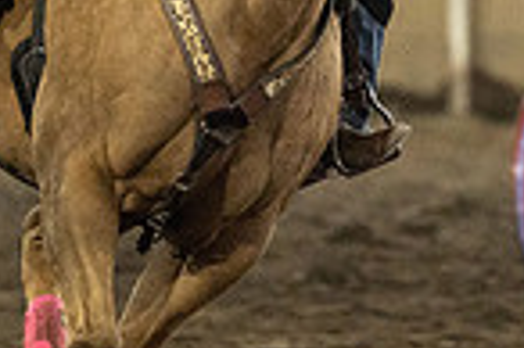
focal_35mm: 875
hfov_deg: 2.4
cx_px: 432
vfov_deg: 1.6
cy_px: -57
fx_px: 12722
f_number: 2.8
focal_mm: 200
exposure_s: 1/640
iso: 3200
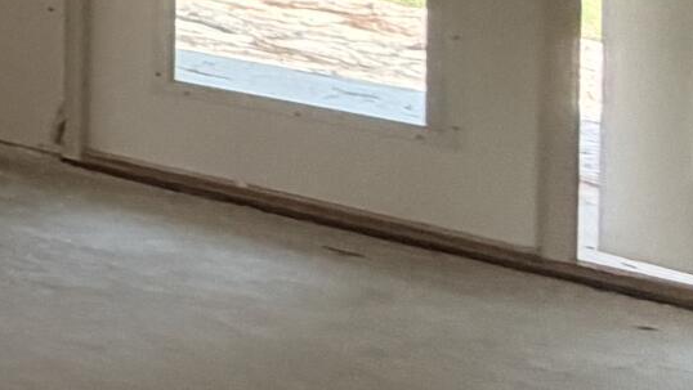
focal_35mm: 85
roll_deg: +0.7
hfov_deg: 12.8
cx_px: -1222
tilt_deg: +0.0
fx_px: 1562
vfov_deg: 12.9
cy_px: -314
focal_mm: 2.22
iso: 320
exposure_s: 1/121
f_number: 2.2
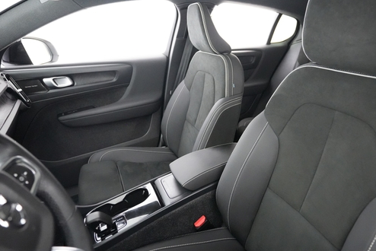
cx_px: 231
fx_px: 230
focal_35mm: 22
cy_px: 114
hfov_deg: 77.4
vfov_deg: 57.2
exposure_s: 1/30
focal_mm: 17
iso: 12800
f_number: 2.8
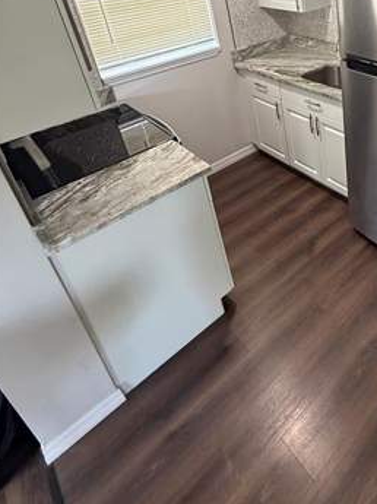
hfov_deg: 47.4
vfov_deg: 61.3
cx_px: 342
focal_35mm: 26
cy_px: 95
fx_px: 378
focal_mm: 2.22
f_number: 2.2
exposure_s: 1/60
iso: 200
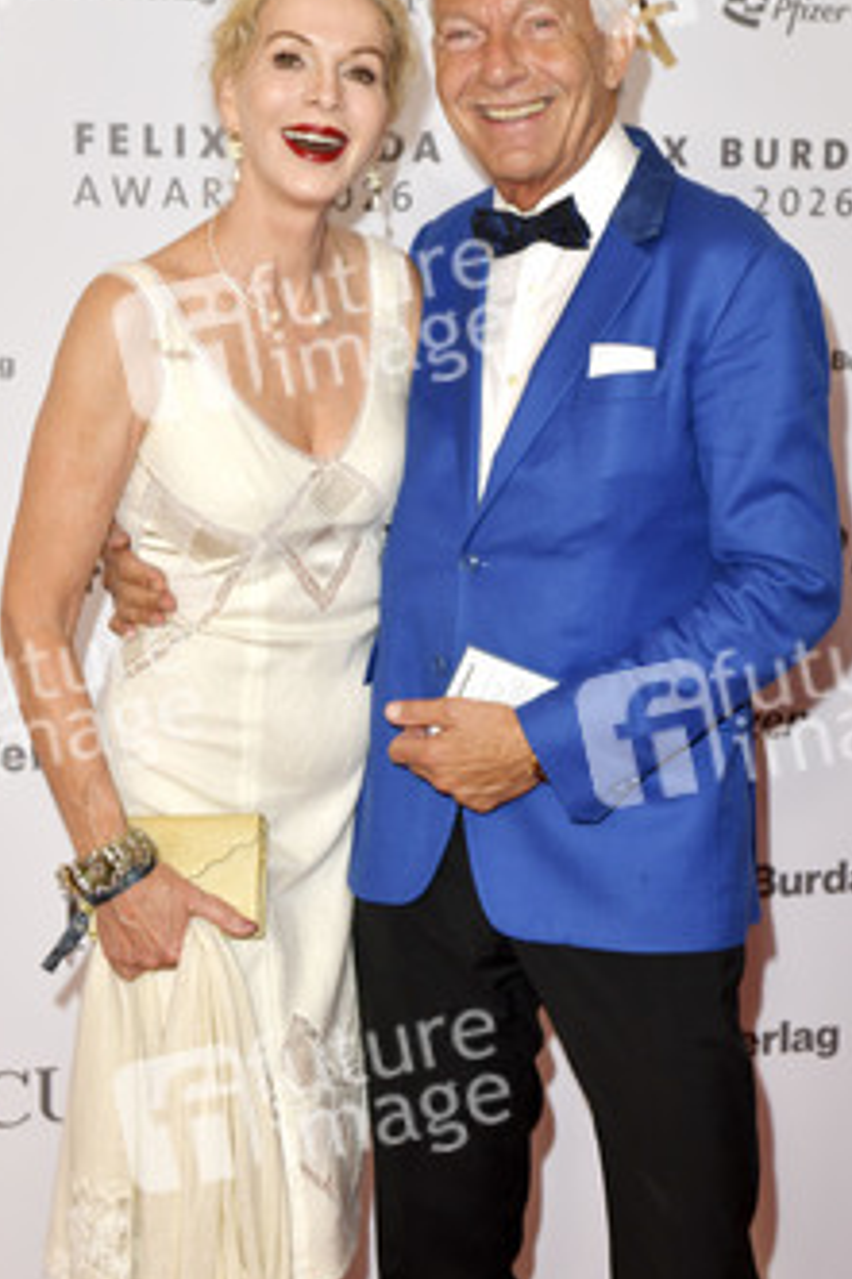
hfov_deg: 25.5
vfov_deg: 37.4
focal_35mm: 53
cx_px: 424
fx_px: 1883
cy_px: 524
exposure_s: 1/200
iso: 640
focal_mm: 44
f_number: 6.3
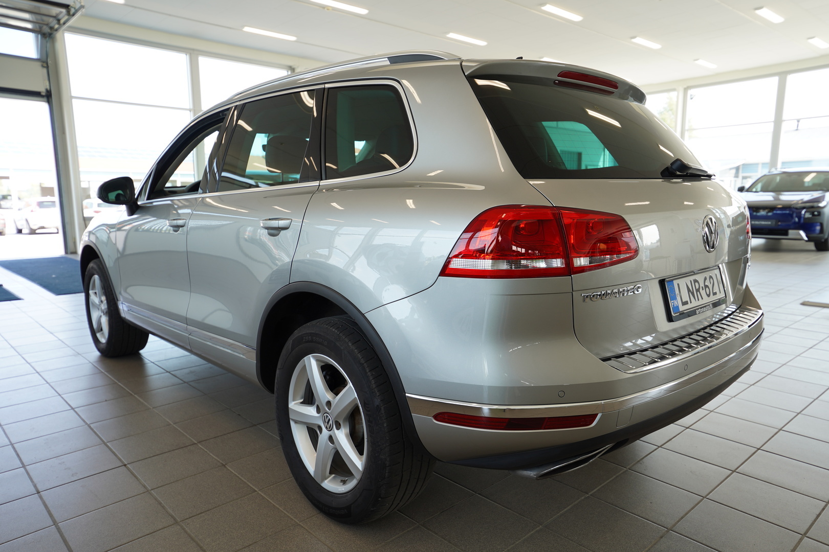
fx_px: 553
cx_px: 414
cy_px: 276
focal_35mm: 24
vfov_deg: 53.1
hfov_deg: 73.7
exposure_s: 1/60
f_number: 4
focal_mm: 24
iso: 125
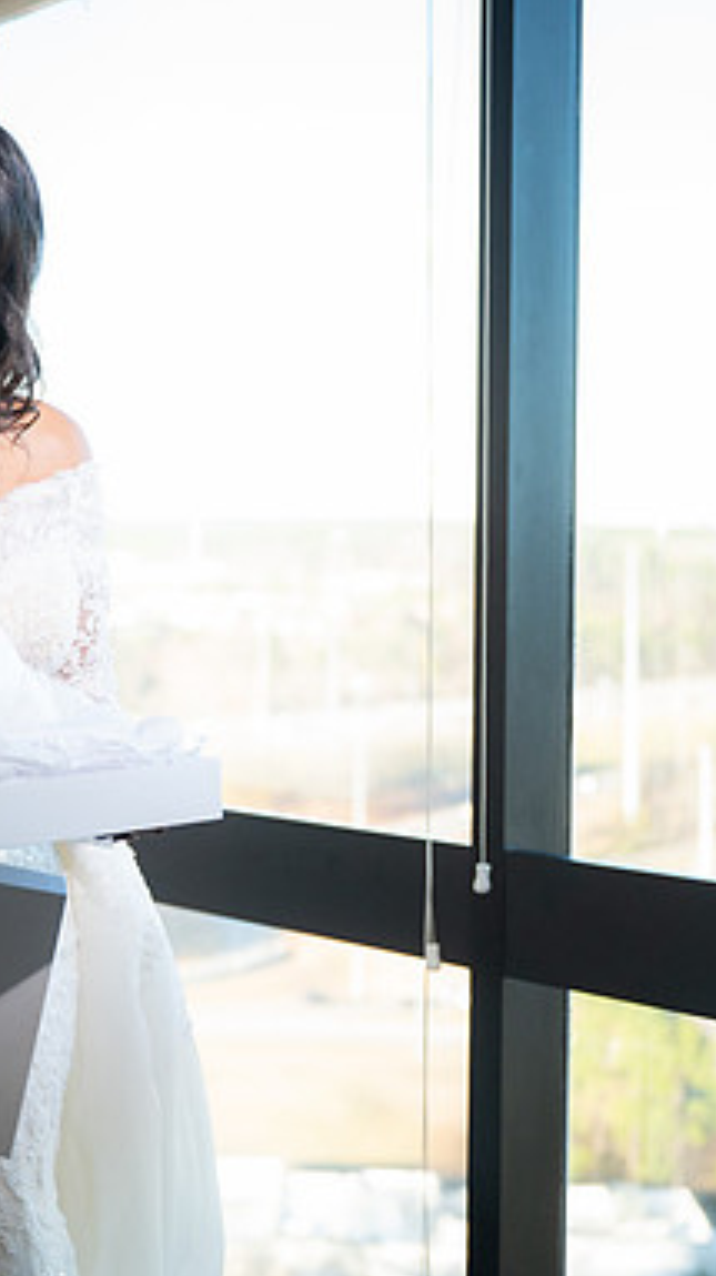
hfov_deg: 16.9
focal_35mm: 70
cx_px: 47
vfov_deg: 30.2
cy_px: 640
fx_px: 2366
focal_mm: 42
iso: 1600
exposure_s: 1/125
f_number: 2.8
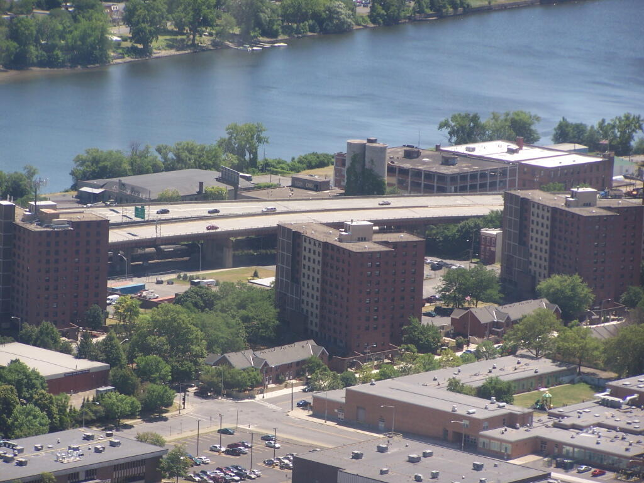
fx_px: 3516
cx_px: 322
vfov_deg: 7.9
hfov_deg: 10.5
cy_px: 242
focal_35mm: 189
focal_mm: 31.3
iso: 80
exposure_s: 1/320
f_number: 3.2
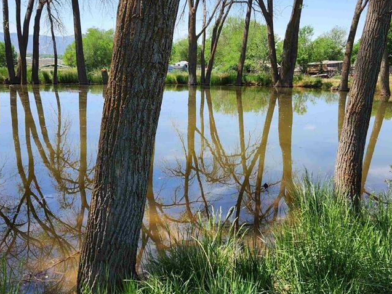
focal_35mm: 37
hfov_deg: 50.1
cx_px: 210
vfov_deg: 38.6
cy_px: 152
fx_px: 419
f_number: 1.8
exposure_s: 1/801
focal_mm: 5.4
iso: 20
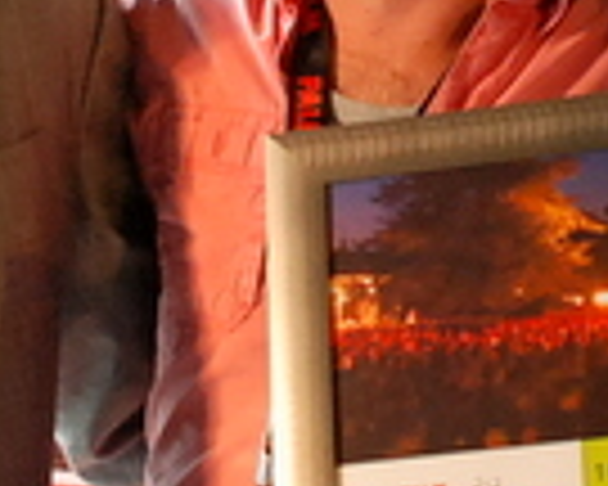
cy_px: 268
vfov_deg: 9.4
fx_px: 2969
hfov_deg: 11.7
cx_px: 428
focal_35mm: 165
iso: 1000
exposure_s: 1/125
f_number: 3.8
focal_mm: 22
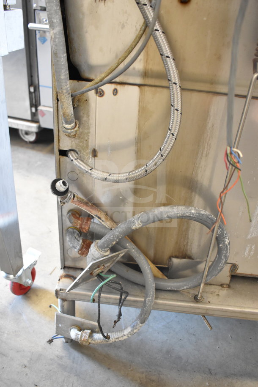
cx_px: 129
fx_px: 355
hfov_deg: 40.0
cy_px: 194
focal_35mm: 33
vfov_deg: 57.2
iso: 2200
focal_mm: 22
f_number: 3.8
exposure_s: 1/30
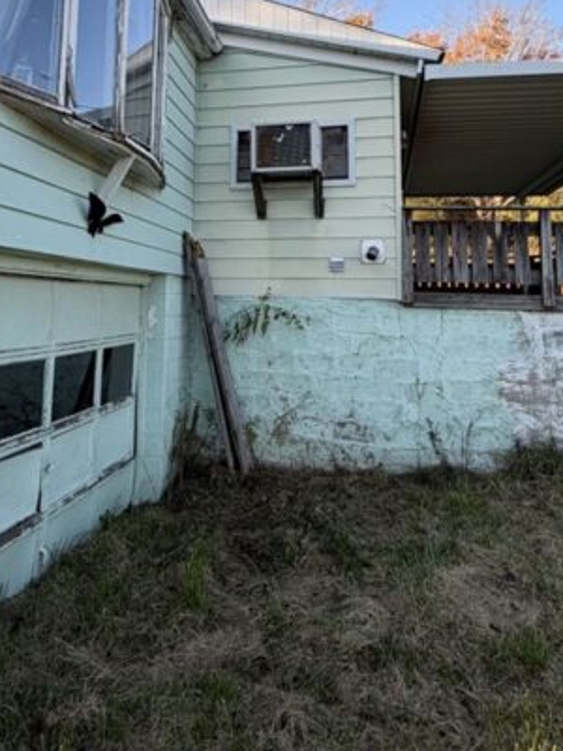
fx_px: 607
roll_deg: -1.3
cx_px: 253
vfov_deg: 61.3
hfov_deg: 49.7
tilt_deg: +8.2
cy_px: 227
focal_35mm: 28
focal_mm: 2.22
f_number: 2.2
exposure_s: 1/297
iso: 50
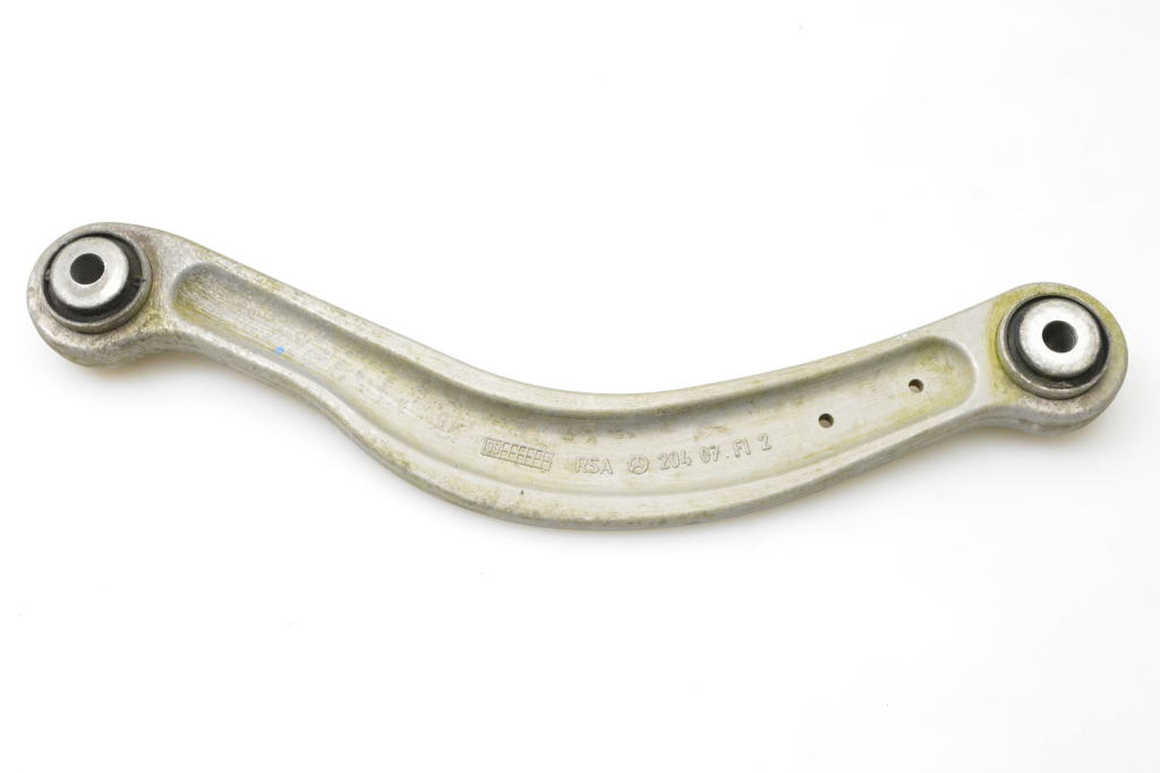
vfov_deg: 28.1
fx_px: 1546
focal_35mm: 48
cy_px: 386
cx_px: 580
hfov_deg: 41.1
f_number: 9
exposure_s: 1/320
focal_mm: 32
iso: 6400
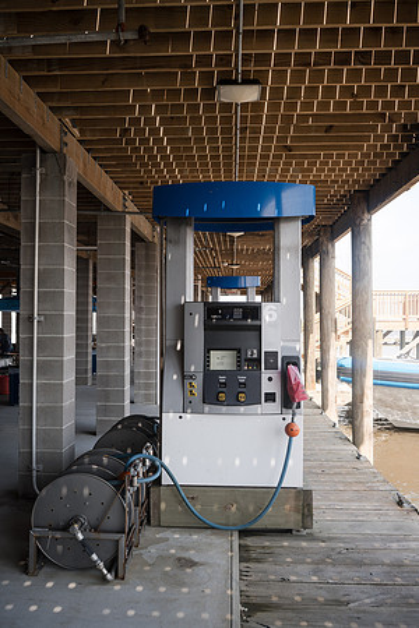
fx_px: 611
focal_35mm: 35
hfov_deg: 37.9
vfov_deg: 54.4
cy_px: 314
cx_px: 210
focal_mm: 35
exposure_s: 1/250
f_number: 6.3
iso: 200
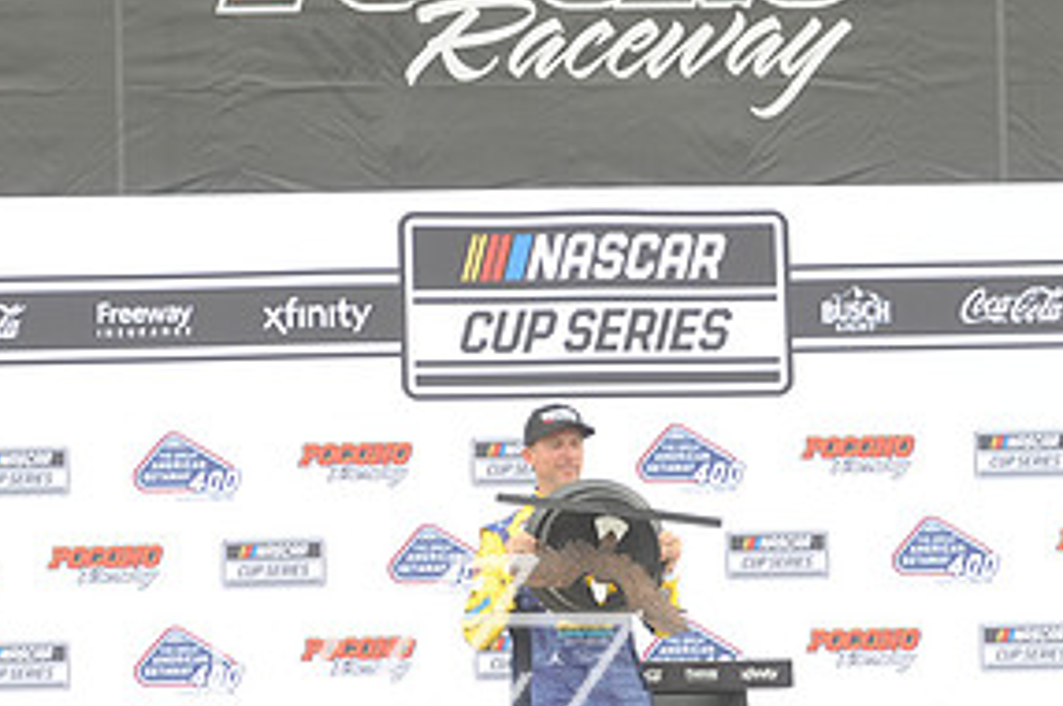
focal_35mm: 142
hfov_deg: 14.5
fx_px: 4188
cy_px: 446
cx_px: 427
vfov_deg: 9.6
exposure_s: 1/125
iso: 250
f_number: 5.6
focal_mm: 70
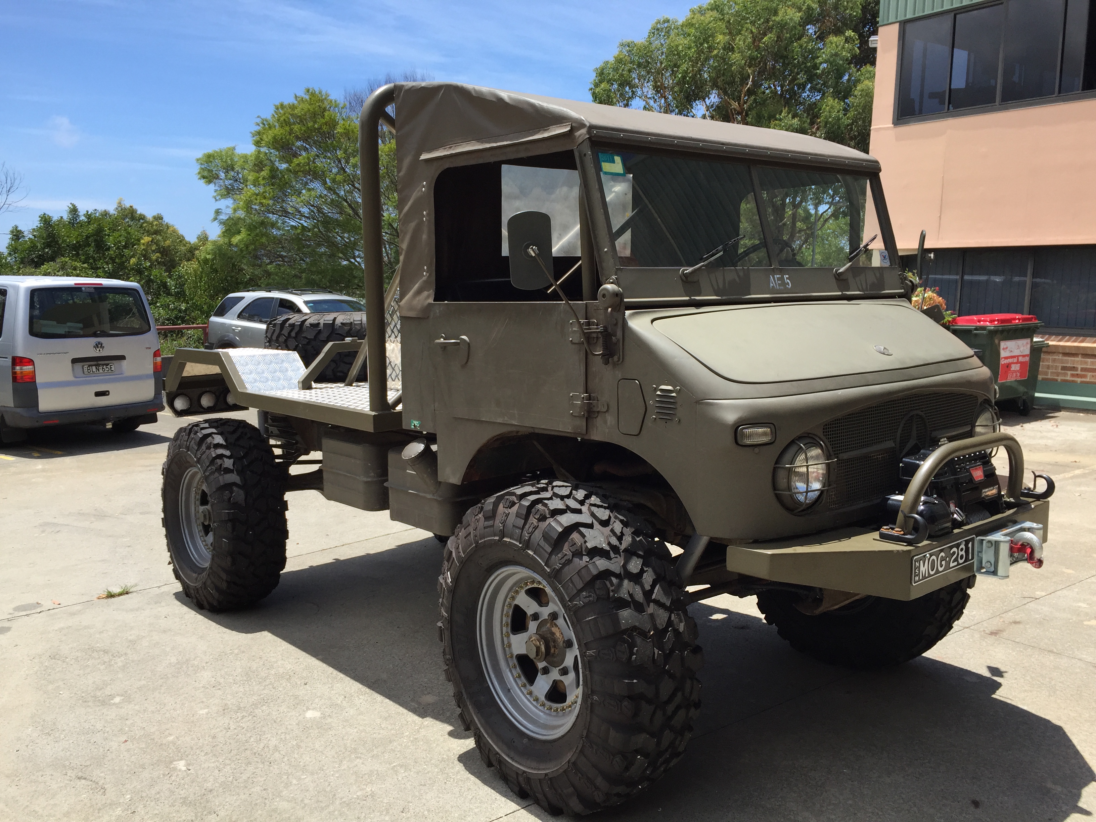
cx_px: 548
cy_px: 411
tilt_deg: -9.2
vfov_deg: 48.2
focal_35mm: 29
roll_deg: -1.6
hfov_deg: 61.7
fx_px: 918
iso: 32
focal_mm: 4.15
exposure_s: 1/1647
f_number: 2.2
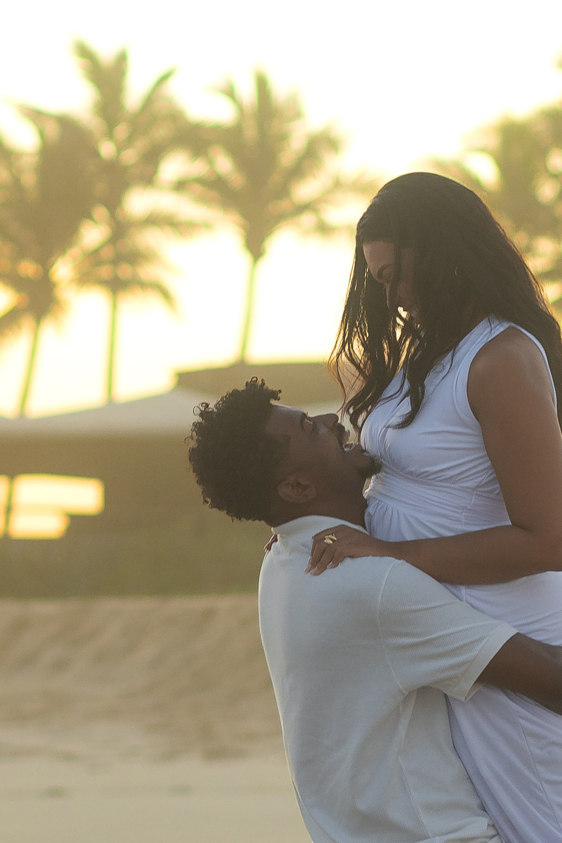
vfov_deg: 7.3
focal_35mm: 282
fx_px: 6604
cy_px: 591
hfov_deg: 4.9
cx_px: 502
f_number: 3.5
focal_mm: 85
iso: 250
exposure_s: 1/200
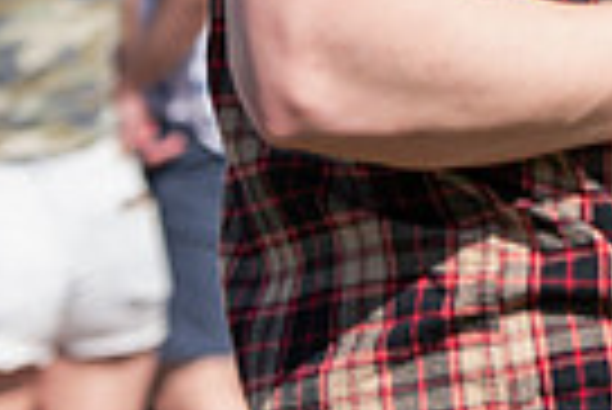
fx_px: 7607
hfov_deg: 4.6
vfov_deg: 3.1
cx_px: 1040
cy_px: -381
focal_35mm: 447
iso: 160
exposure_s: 1/800
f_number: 4
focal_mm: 105
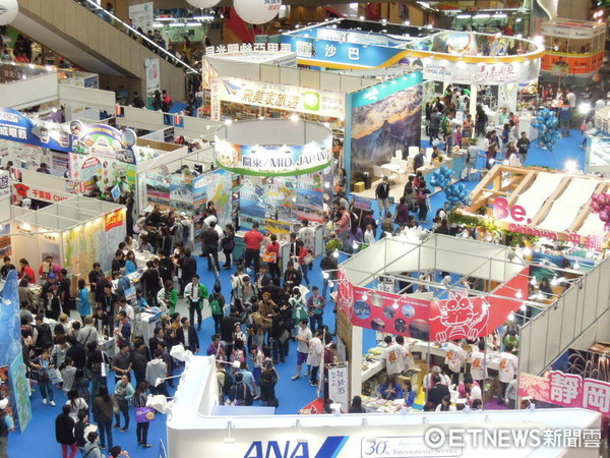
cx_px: 305
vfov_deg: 19.1
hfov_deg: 25.3
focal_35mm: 77
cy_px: 229
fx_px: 1357
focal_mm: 13.8
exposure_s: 1/40
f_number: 4.7
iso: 400
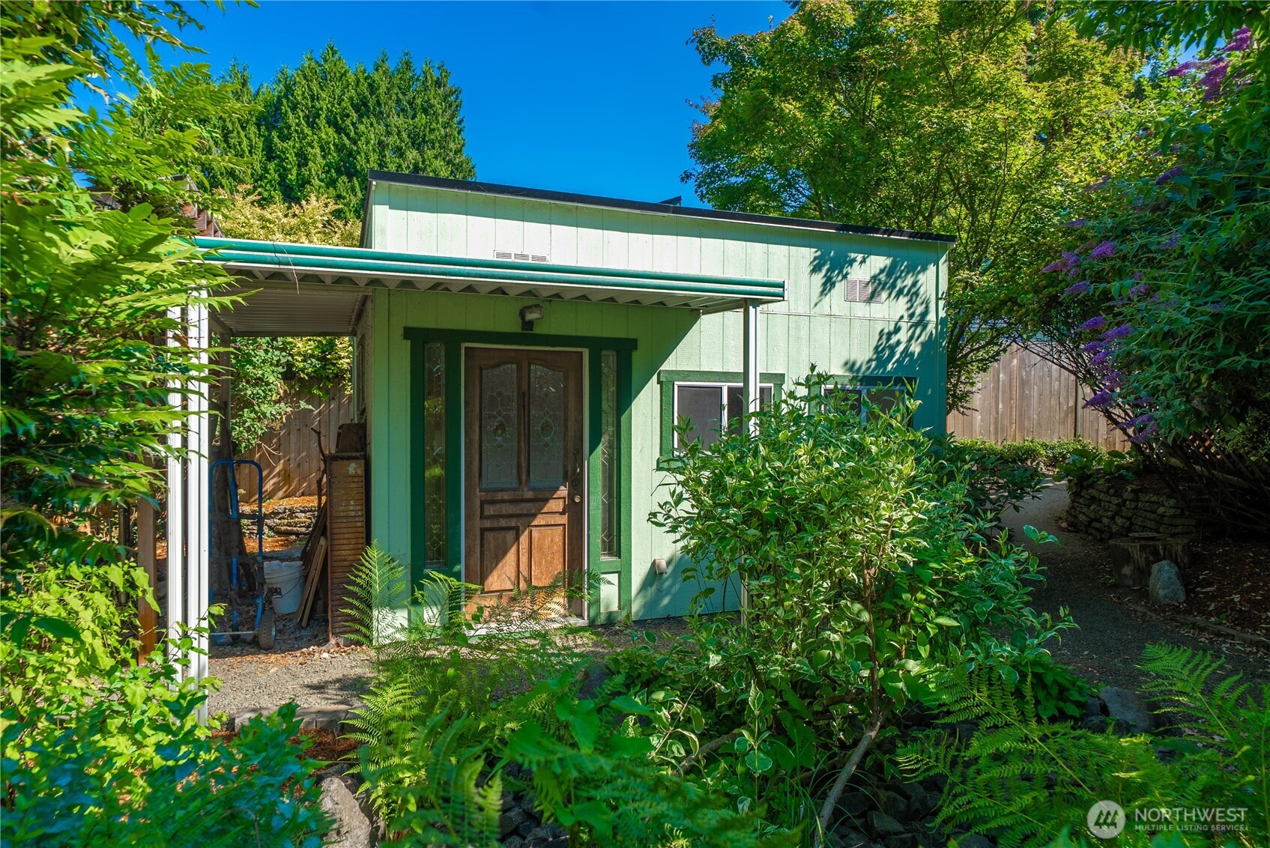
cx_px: 635
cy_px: 424
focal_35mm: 21
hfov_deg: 81.2
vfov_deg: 59.6
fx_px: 741
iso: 80
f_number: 7.1
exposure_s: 1/80
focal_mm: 21
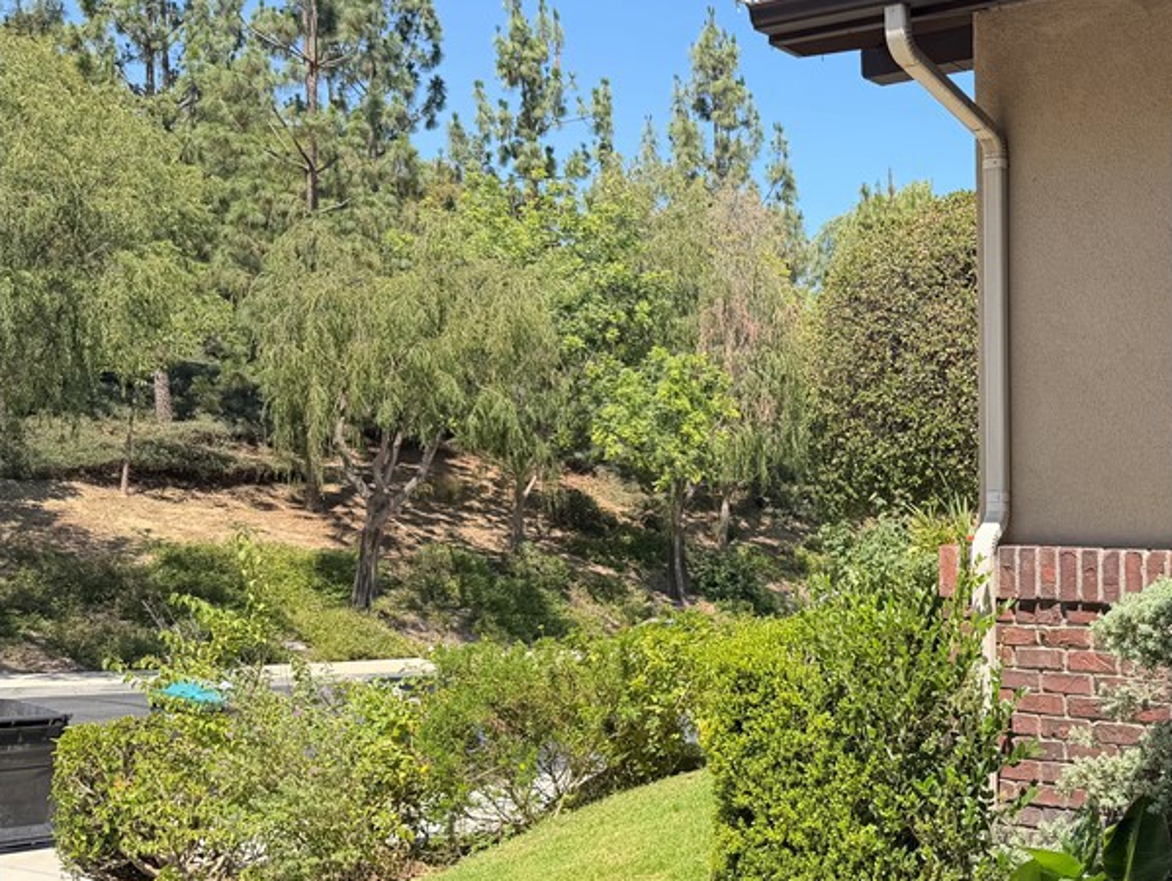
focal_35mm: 41
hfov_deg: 42.8
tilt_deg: -1.0
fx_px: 1389
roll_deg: +1.2
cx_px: 998
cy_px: 466
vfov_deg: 35.2
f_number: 1.78
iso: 80
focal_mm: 6.76
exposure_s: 1/1727
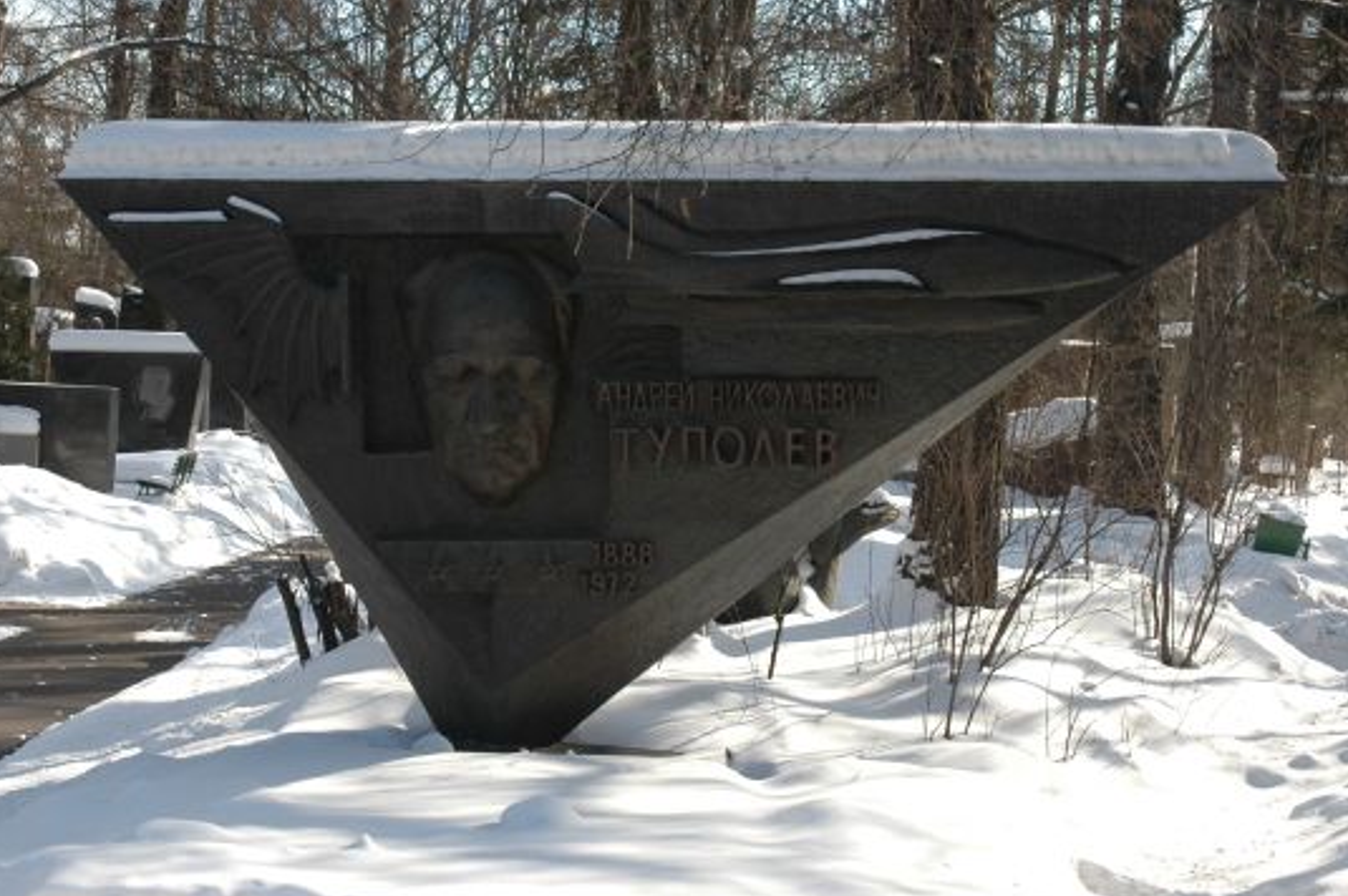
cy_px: 481
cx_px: 571
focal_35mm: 63
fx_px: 2345
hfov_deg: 32.0
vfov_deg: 21.6
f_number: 9
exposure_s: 1/125
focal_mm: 31
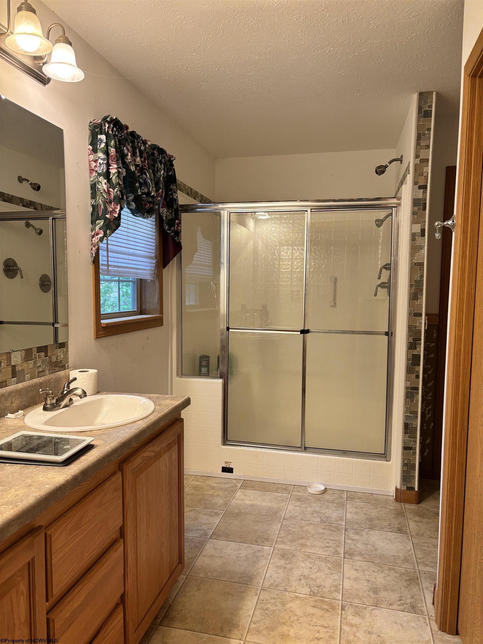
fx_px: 484
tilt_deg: -5.8
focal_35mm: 26
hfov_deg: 53.1
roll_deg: -0.8
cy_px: 322
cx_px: 242
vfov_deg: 67.3
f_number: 1.6
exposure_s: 1/60
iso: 100
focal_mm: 5.96
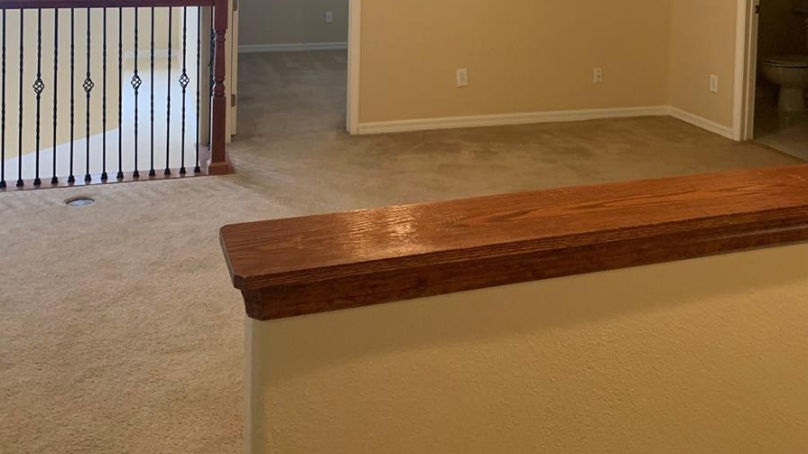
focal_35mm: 38
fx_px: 814
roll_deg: -1.1
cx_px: 404
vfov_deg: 28.3
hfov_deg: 52.8
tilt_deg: -1.9
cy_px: -46
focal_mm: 4.25
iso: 200
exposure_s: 1/60
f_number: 1.8
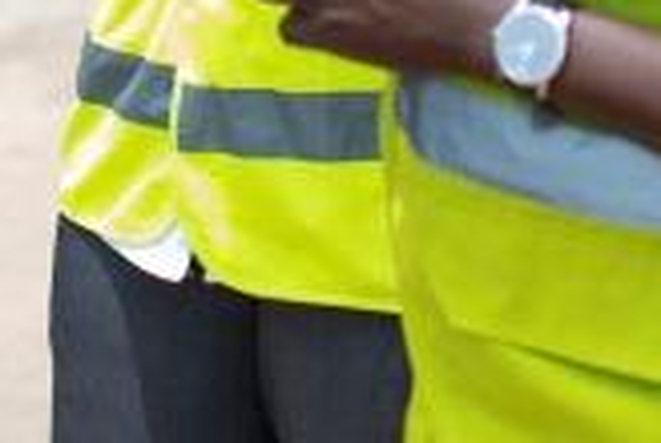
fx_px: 4010
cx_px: 113
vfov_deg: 6.1
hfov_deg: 9.4
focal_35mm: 218
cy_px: -469
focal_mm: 35
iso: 500
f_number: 2
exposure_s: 1/5000
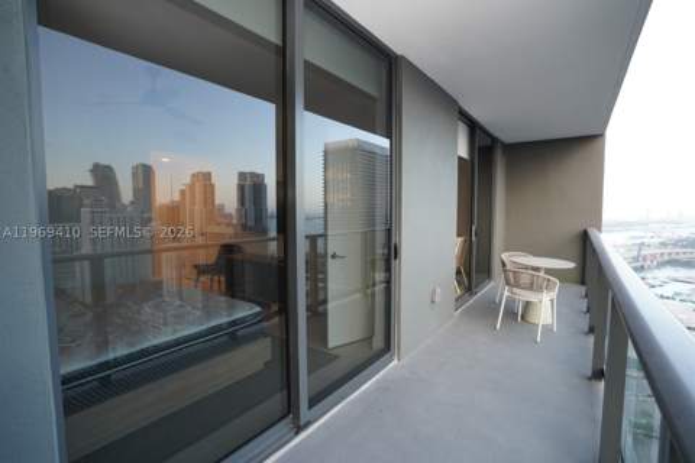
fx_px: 309
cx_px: 348
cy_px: 232
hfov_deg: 96.7
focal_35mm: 16
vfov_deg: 73.7
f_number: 4
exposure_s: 1/160
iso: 500
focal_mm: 16
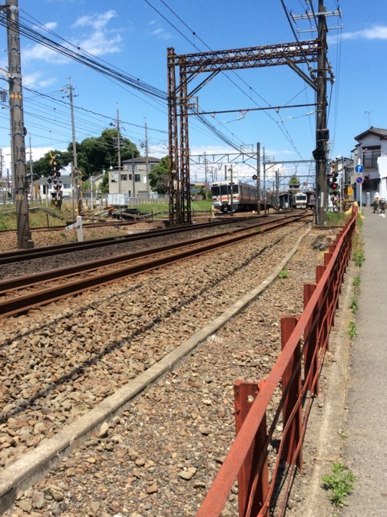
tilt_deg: -5.0
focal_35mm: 38
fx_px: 568
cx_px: 206
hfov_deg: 37.6
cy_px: 239
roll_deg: +2.1
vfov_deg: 49.0
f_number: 2.4
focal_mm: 3.3
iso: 32
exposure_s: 1/1330
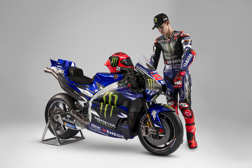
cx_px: 126
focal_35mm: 47
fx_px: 329
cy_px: 84
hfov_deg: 41.9
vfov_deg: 28.6
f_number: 5.6
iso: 80
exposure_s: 1/200
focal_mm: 47
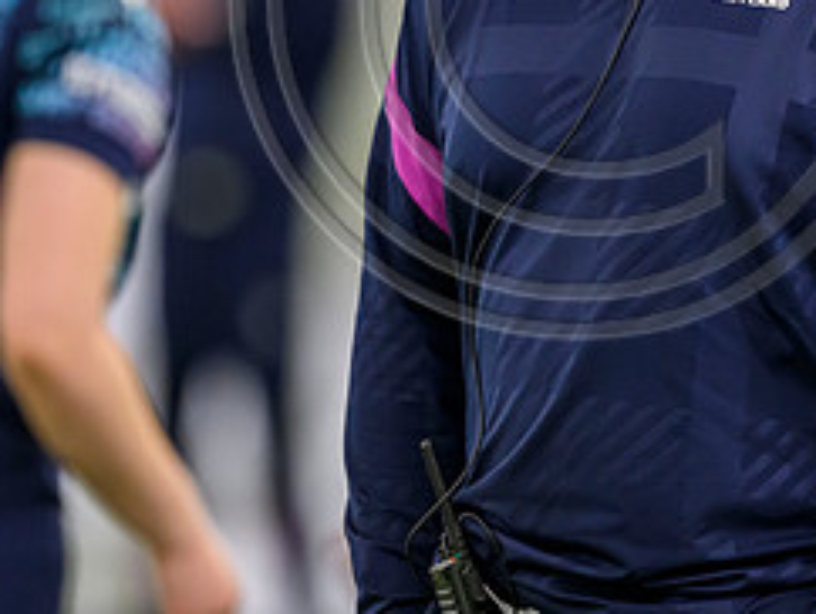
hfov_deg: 2.0
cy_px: -10
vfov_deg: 1.5
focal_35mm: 975
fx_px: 23006
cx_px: 519
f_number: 3.5
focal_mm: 400
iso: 5000
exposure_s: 1/1250
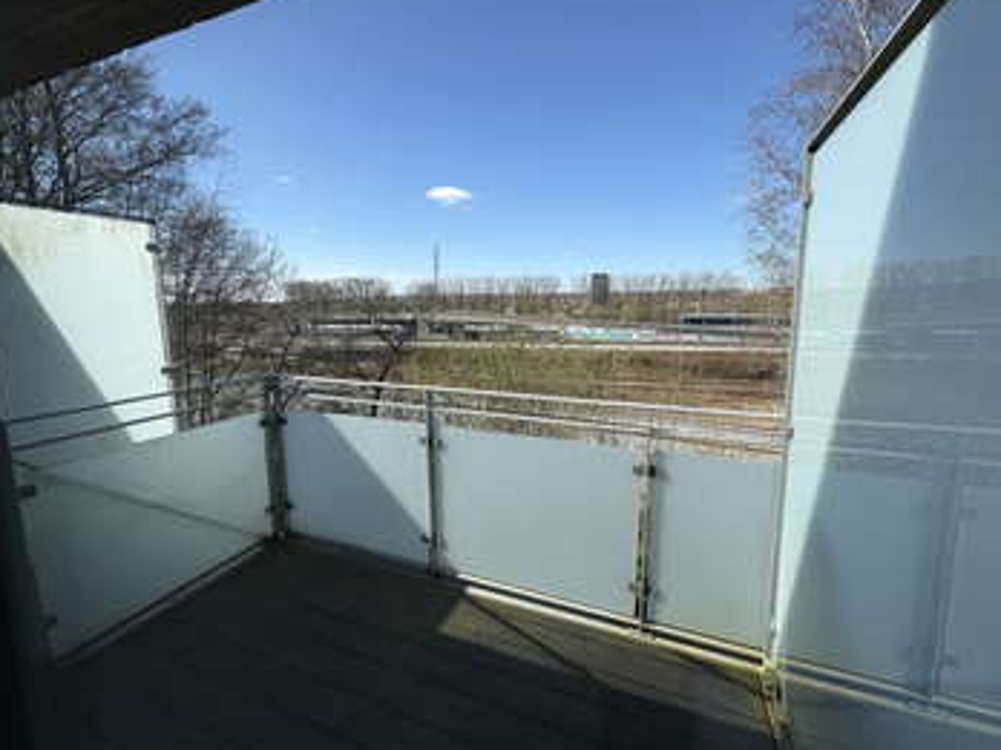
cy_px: 359
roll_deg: +1.5
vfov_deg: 81.7
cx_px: 502
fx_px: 434
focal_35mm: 15
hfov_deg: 98.2
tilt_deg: -6.6
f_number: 2.2
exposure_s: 1/1256
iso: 50
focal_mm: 2.22
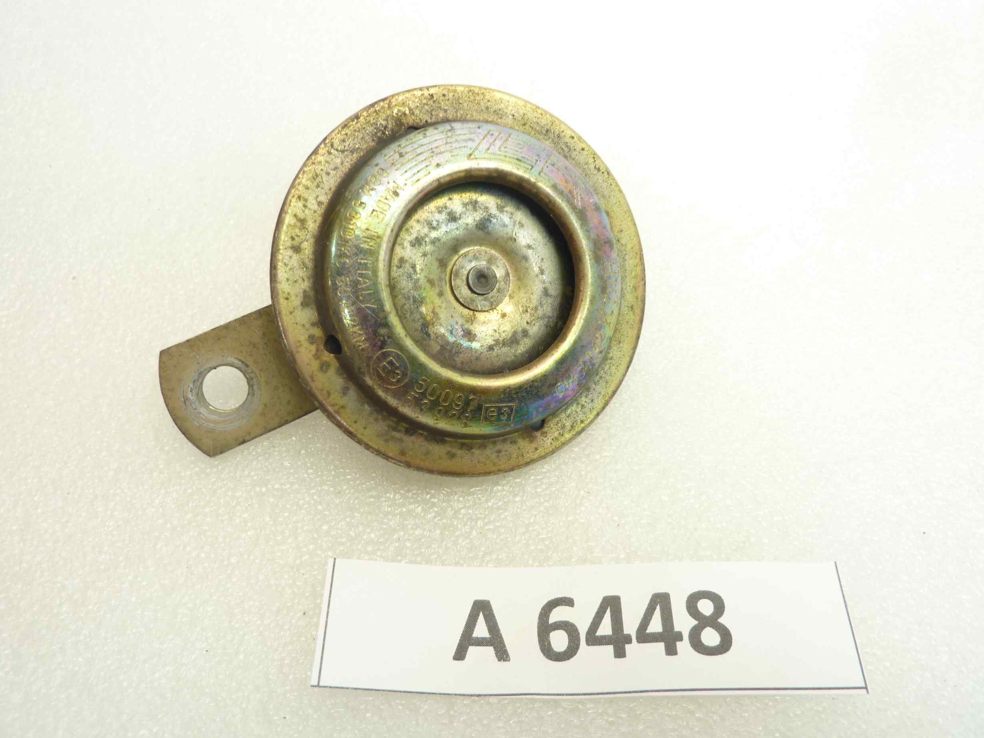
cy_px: 361
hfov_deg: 67.3
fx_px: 739
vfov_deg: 53.1
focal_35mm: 26
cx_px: 499
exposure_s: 1/15
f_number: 3.3
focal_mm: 4.1
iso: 80
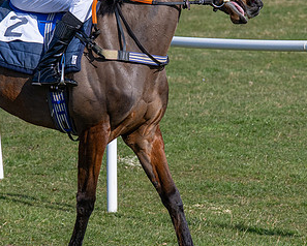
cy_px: 54
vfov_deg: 4.5
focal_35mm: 343
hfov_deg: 5.6
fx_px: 3119
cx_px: 105
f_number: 5
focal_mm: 86
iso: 200
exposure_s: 1/2000
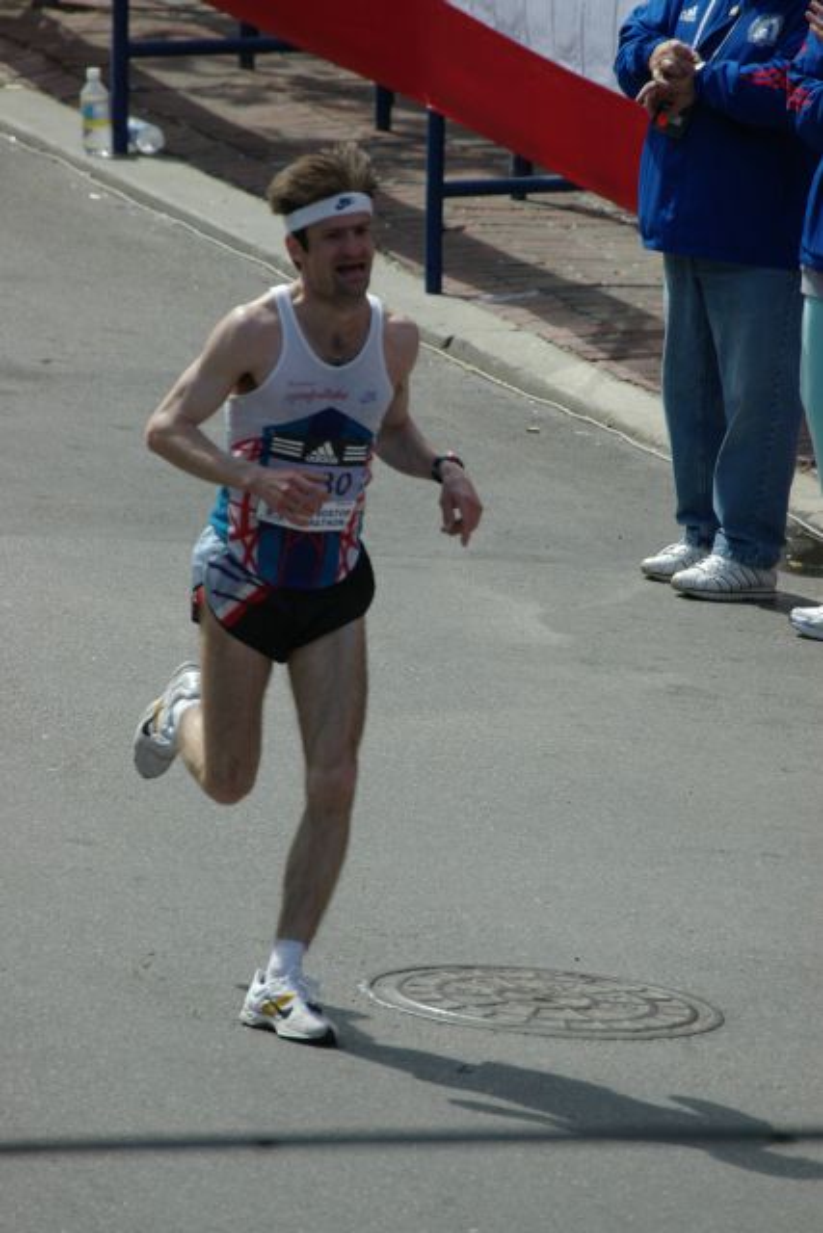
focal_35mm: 630
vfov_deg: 3.3
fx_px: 21590
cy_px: 616
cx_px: 412
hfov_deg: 2.2
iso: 400
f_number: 8
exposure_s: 1/640
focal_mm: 420
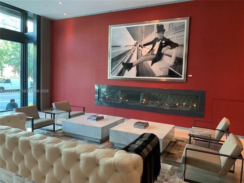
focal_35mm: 26
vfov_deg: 53.1
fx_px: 183
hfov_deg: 67.3
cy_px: 92
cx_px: 122
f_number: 1.8
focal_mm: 4.25
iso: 160
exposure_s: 1/60
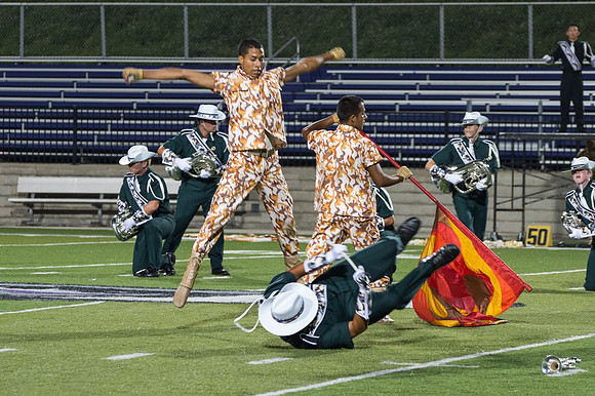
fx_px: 3682
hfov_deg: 9.2
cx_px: 282
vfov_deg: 6.2
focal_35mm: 223
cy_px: 181
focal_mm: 122
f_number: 4.8
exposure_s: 1/160
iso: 1400
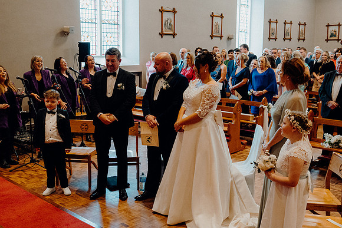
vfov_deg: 33.4
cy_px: 114
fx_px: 380
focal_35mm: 40
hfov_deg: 48.4
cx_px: 171
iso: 3200
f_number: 3.2
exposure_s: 1/160
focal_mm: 27
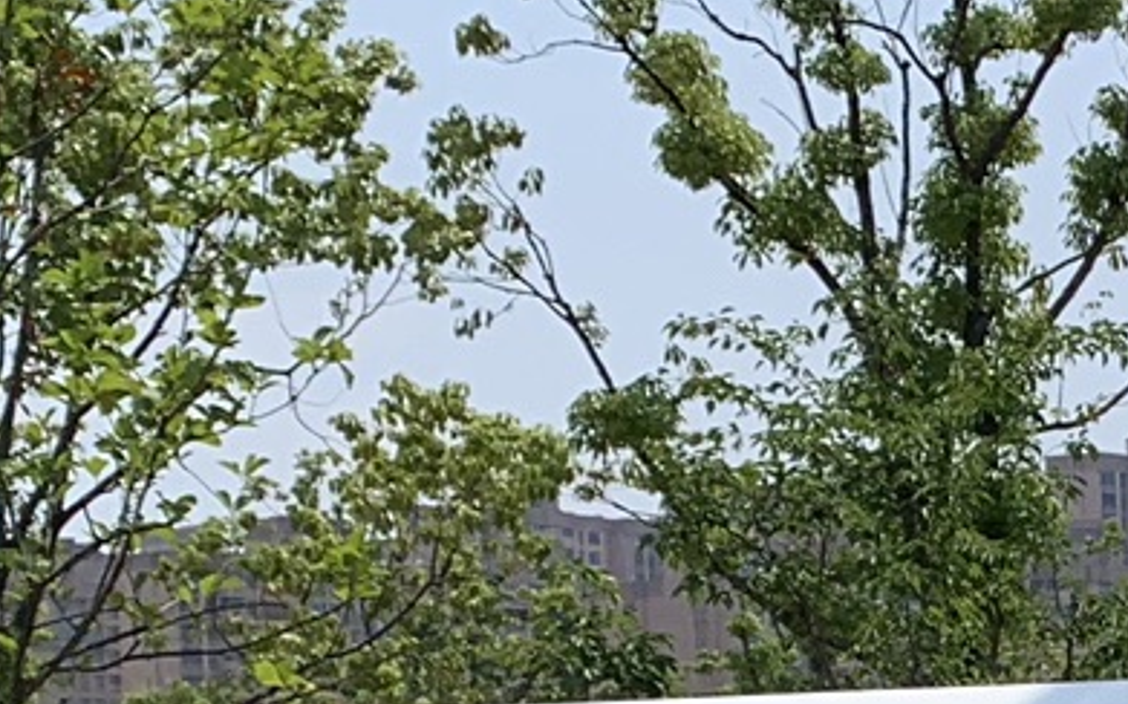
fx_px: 4333
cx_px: 2066
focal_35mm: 141
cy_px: 1226
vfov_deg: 8.9
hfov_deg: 13.3
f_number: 1.8
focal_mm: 4.25
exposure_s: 1/3650
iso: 25
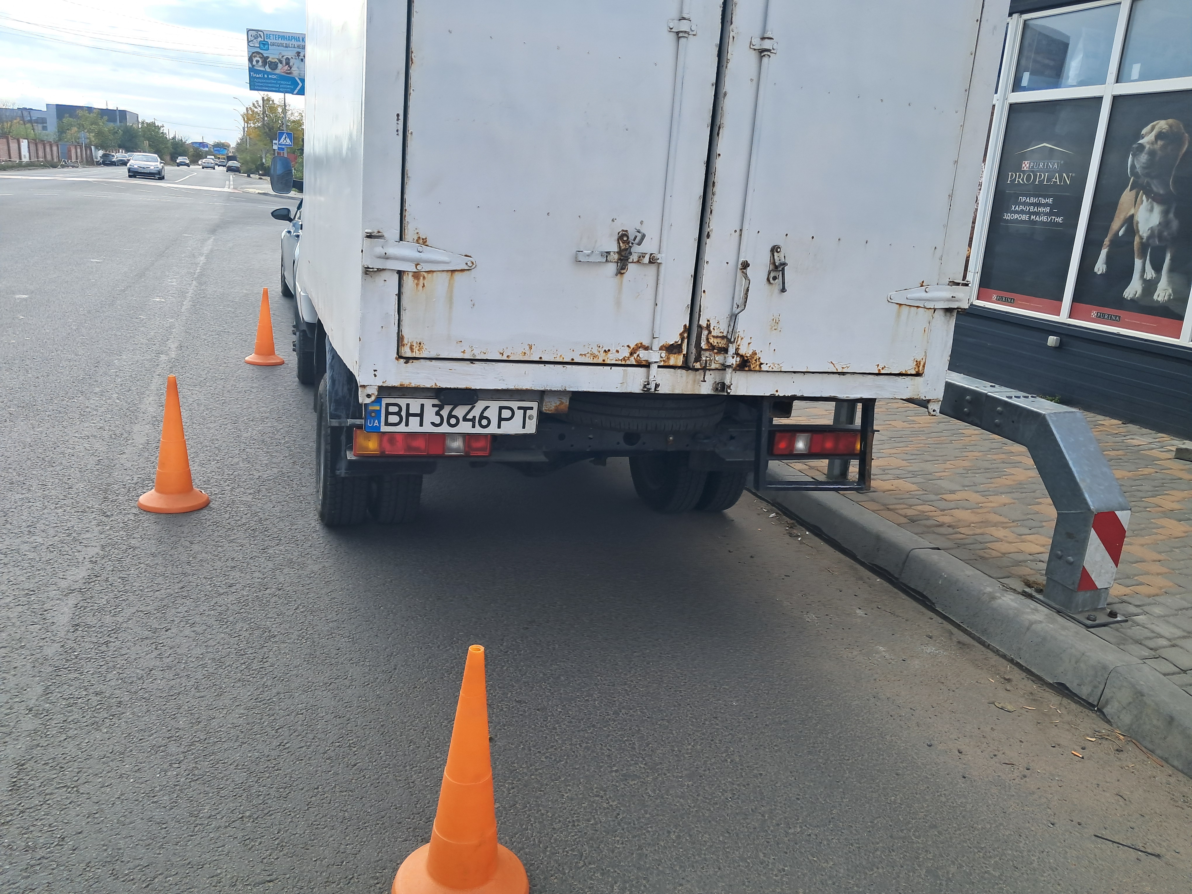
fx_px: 930
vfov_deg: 51.4
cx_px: 596
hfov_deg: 65.3
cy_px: 447
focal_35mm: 27
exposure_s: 1/463
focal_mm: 4
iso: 50
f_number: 1.8
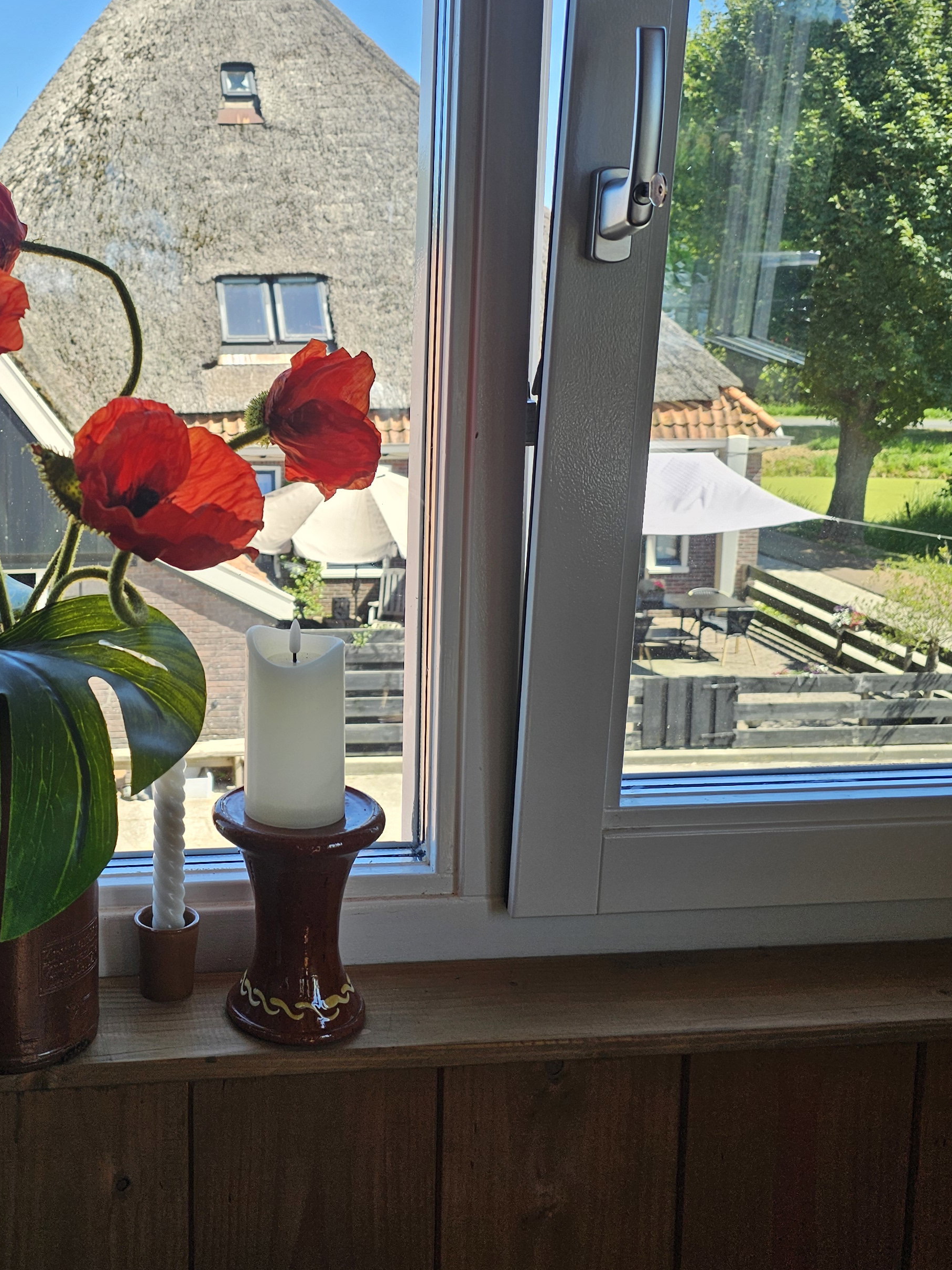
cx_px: 170
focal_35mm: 38
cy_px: 517
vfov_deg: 48.7
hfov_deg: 36.3
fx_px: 1393
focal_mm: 6.3
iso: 10
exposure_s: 1/124
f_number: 1.7
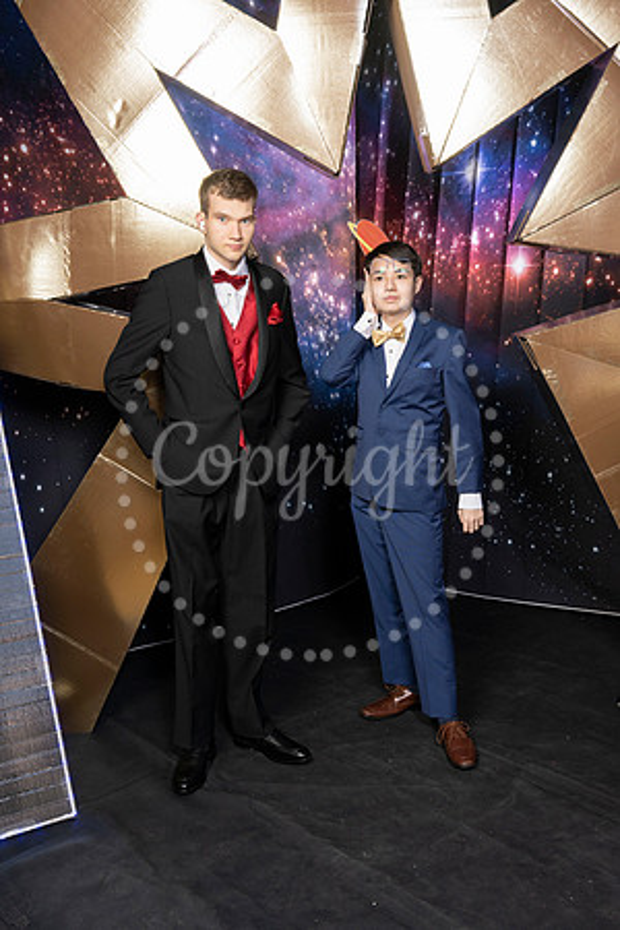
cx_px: 310
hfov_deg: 35.9
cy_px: 465
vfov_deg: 51.9
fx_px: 956
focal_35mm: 37
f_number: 9
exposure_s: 1/160
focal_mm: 37
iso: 320
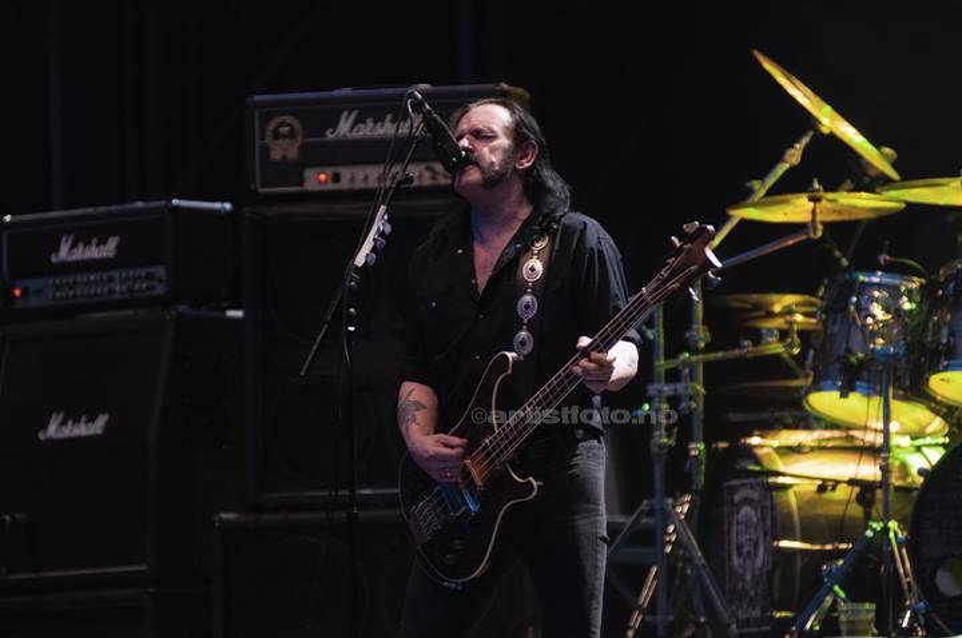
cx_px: 481
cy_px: 319
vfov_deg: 4.6
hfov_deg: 6.9
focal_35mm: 300
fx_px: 8006
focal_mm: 200
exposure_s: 1/125
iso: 1600
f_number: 2.8
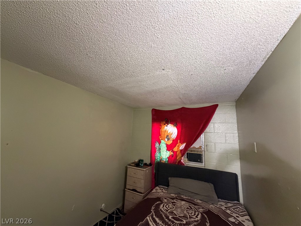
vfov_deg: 85.7
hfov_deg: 102.1
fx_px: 122
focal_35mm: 14
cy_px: 113
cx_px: 150
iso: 1000
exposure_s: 1/60
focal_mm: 2.22
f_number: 2.2
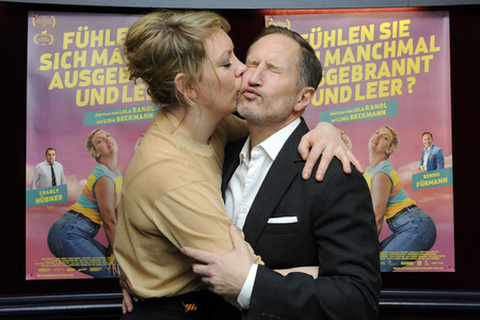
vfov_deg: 27.0
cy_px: 160
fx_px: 667
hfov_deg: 39.6
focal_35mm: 50
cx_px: 240
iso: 2000
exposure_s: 1/125
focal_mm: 50
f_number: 9
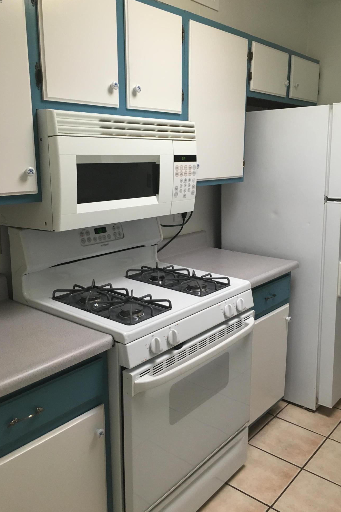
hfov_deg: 42.3
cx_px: 186
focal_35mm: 31
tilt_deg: -10.9
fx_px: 441
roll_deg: +0.4
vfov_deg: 60.3
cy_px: 249
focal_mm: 4.15
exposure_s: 1/30
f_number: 2.2
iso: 100
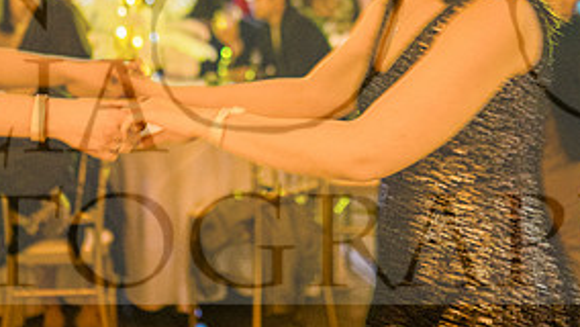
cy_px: -7
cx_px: 223
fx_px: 1154
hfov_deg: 28.1
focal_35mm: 75
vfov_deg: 15.8
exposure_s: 1/50
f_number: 1.4
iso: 4000
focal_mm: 35
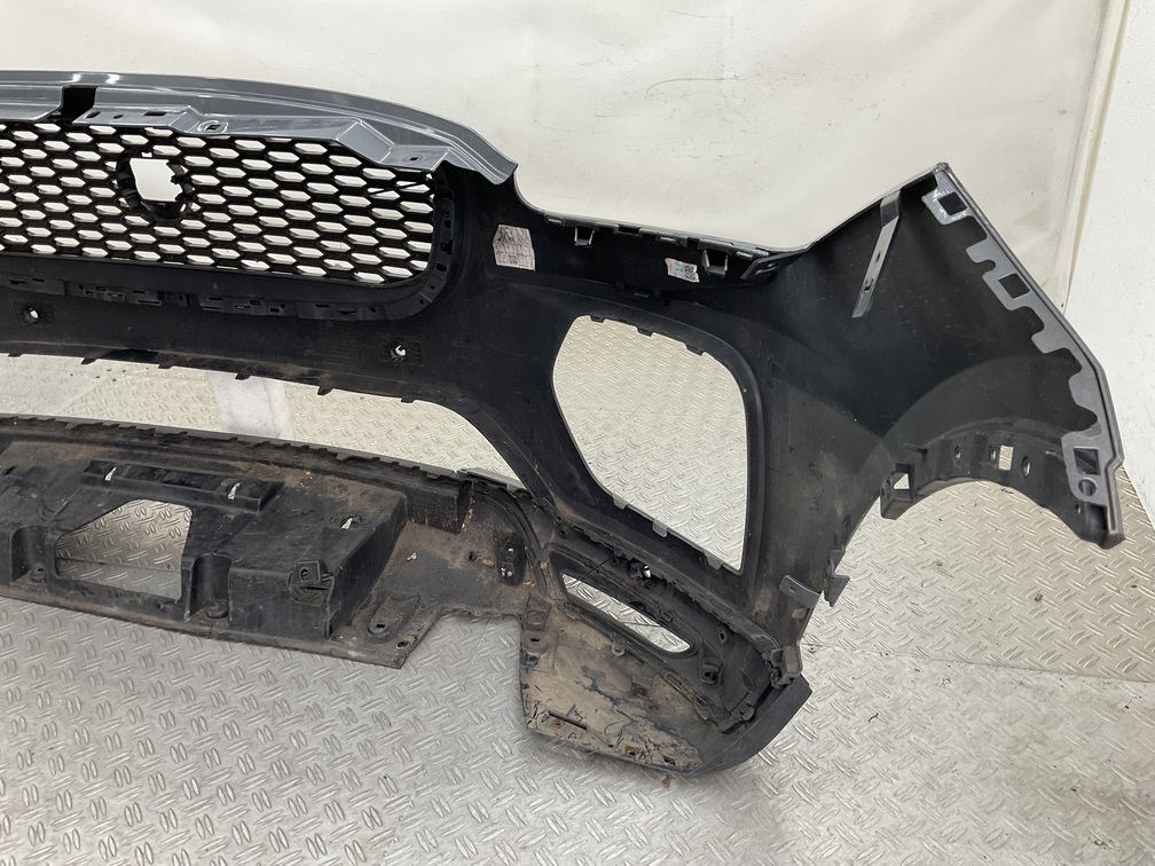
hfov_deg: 61.7
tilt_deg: -29.2
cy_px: 433
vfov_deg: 48.2
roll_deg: +1.1
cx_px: 578
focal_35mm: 29
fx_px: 968
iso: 50
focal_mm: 3
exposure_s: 1/120
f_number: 1.8
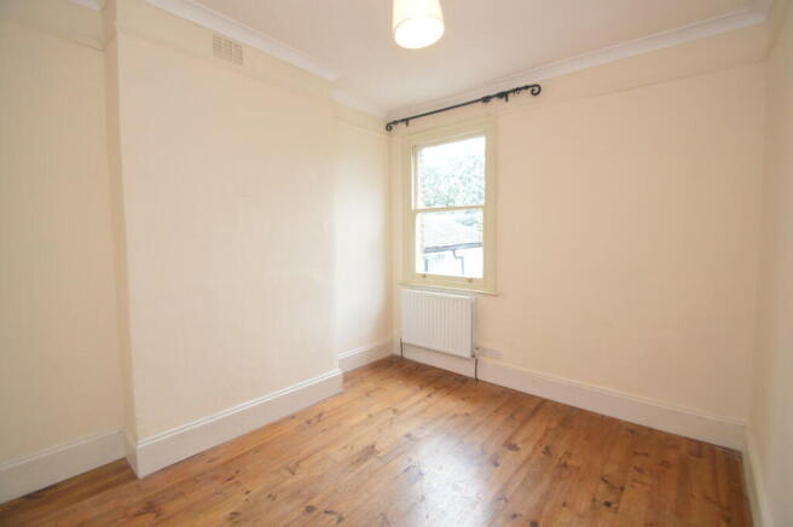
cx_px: 396
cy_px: 264
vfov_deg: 77.2
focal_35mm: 15
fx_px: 330
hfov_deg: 100.4
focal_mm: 10
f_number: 4.5
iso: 400
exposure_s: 1/80
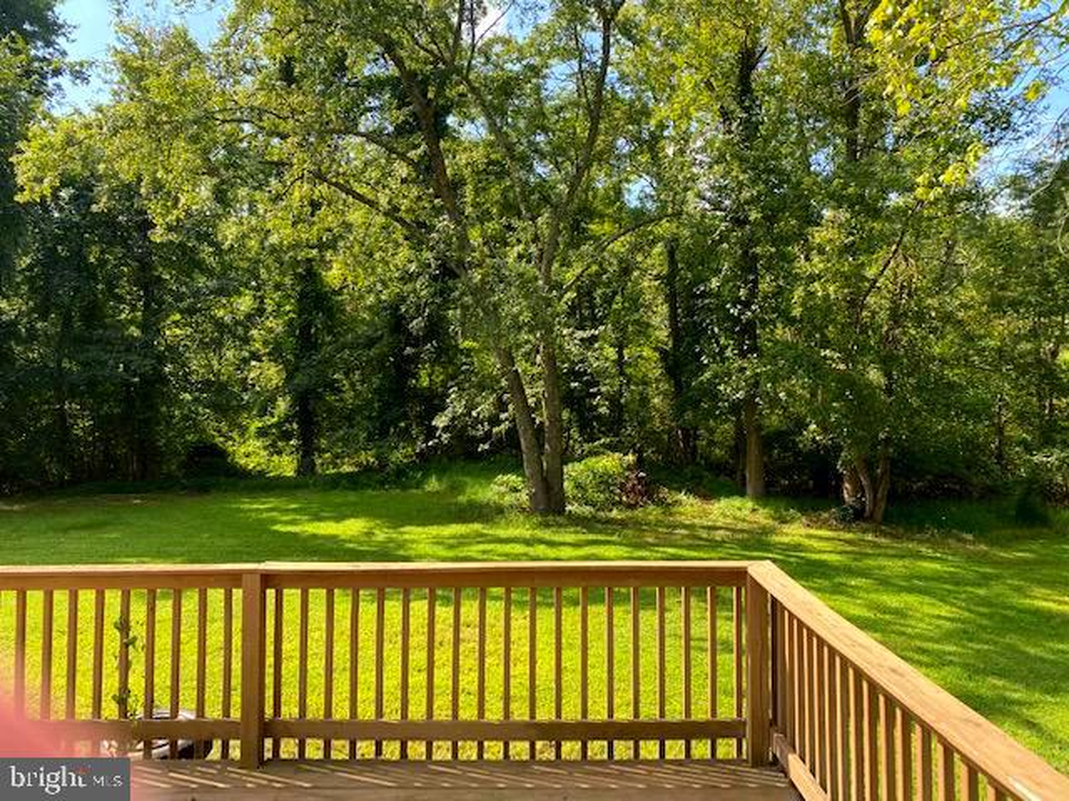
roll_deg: +0.6
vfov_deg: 53.1
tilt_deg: -1.6
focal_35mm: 26
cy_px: 400
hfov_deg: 67.3
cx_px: 534
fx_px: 803
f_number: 1.8
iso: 32
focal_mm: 4.25
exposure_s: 1/616
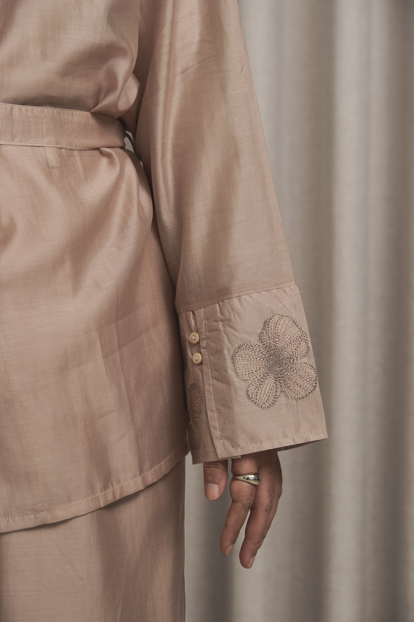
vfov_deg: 24.5
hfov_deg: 16.5
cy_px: 311
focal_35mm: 83
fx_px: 1432
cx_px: 207
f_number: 4
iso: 200
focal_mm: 55
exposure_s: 1/125
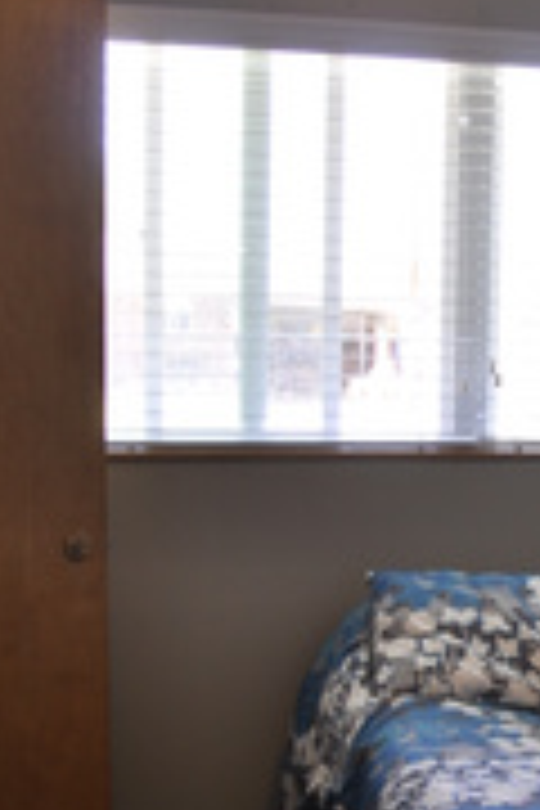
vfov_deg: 27.8
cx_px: 619
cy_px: 585
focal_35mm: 72
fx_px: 1620
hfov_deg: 18.1
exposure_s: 1/30
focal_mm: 18
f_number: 3.5
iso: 200
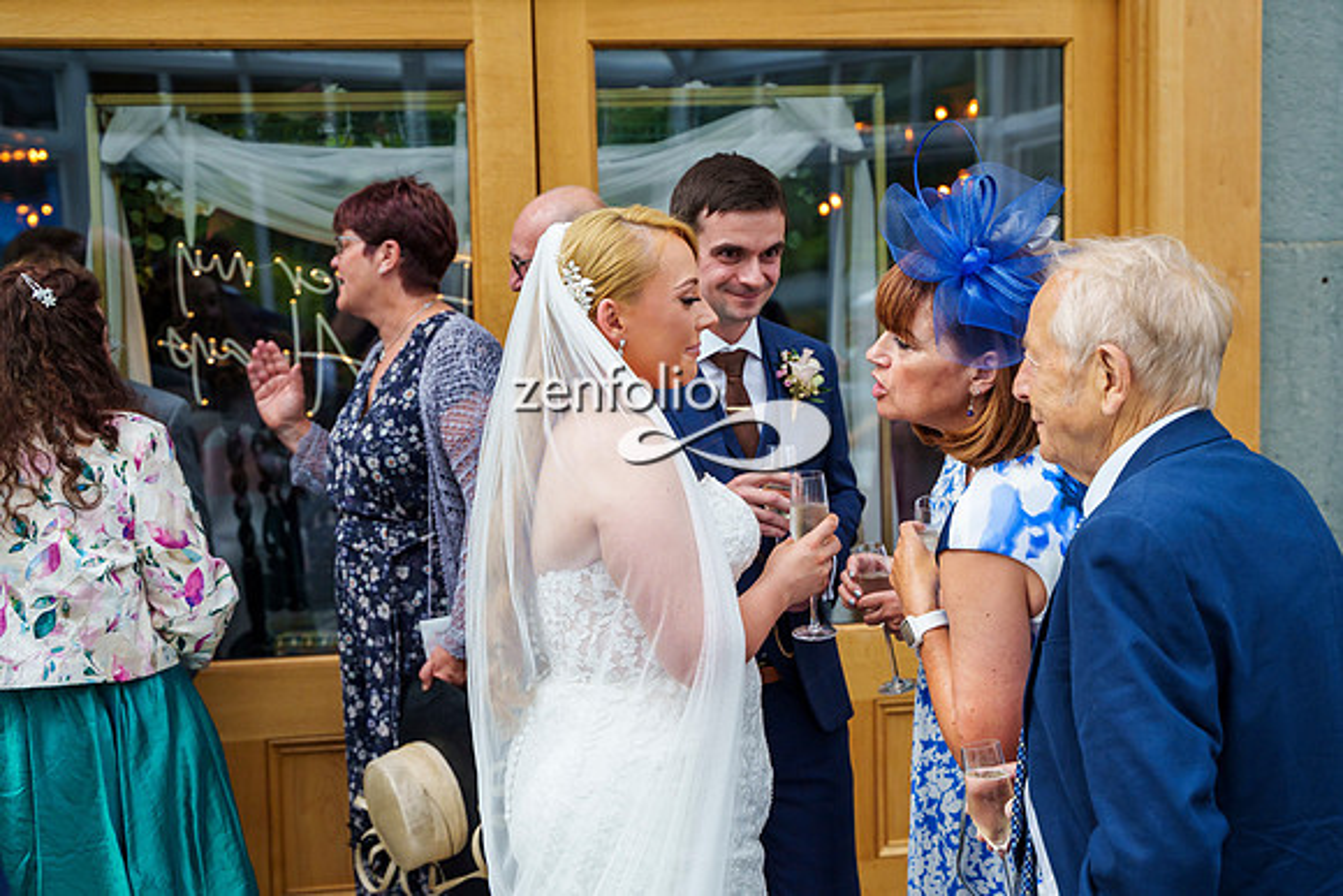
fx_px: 1989
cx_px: 731
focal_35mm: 53
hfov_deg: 37.3
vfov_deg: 25.4
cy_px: 417
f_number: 3.5
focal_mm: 46
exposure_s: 1/4000
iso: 800
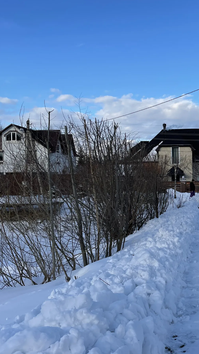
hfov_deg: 29.3
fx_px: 357
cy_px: 178
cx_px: 194
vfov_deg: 52.8
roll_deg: -0.3
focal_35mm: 38
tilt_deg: -0.5
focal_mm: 4.2
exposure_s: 1/2020
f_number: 1.6
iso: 32
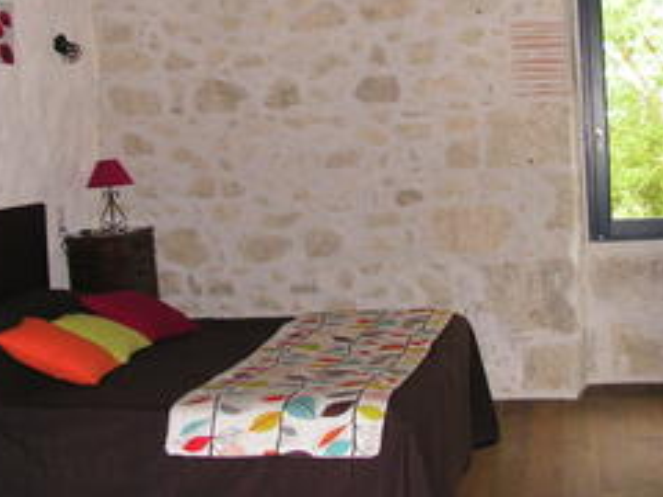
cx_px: 367
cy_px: 188
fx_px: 1034
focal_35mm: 54
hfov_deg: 35.5
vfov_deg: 26.9
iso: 80
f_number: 3.2
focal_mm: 6
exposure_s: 1/40
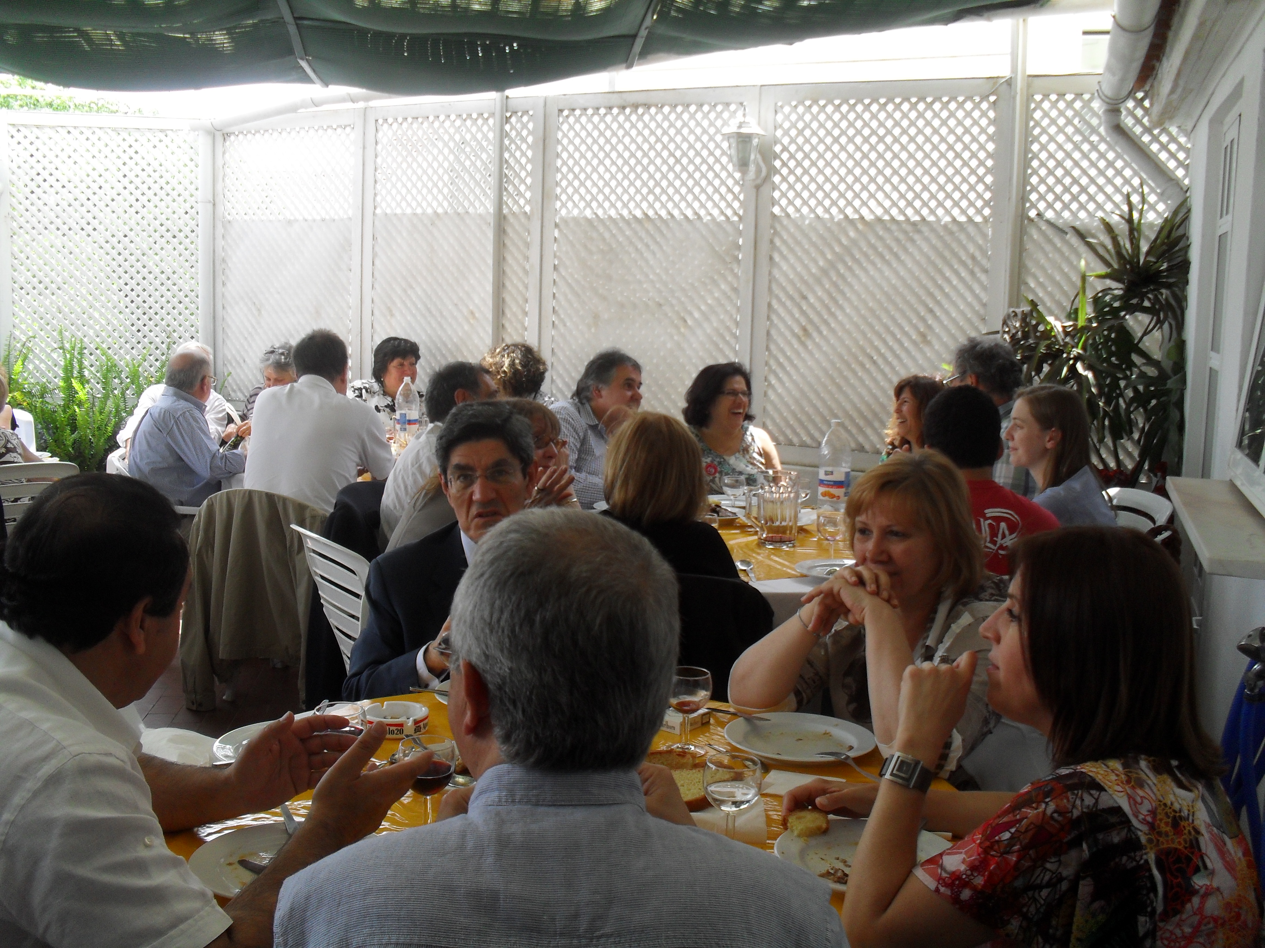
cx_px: 632
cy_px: 474
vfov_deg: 40.7
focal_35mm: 35
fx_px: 1279
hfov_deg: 52.6
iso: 100
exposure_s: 1/180
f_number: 3.2
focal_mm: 6.3
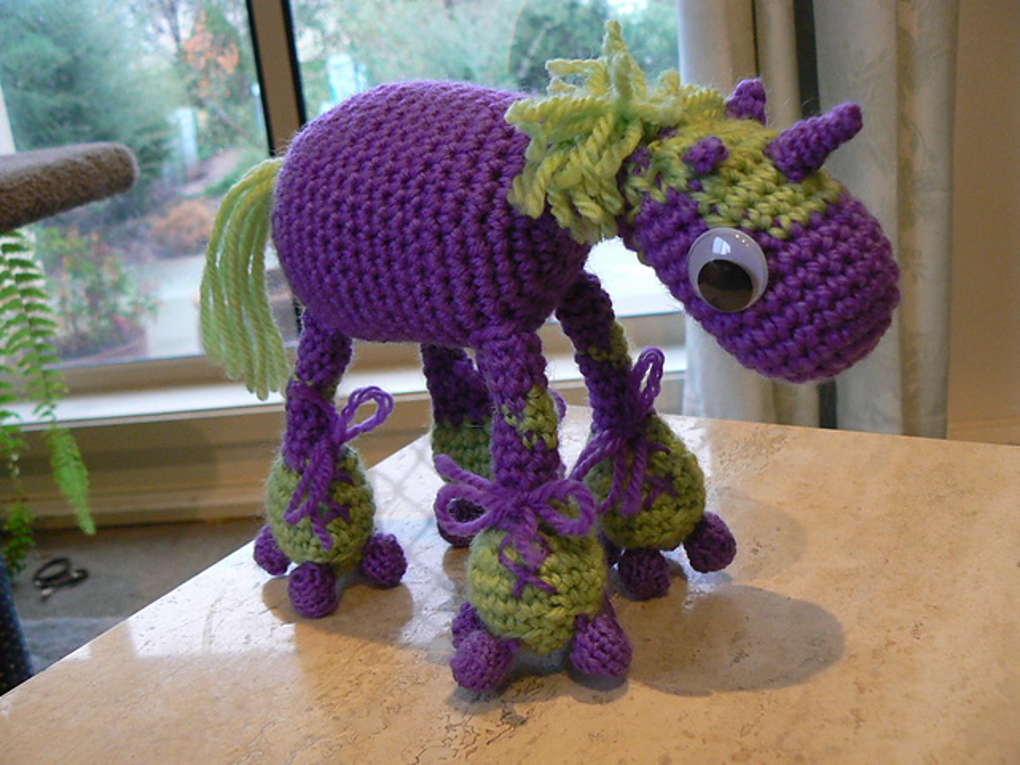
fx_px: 1061
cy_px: 382
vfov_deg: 39.7
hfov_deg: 51.4
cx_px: 510
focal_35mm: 36
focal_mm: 6
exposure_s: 1/15
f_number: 2.8
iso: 200
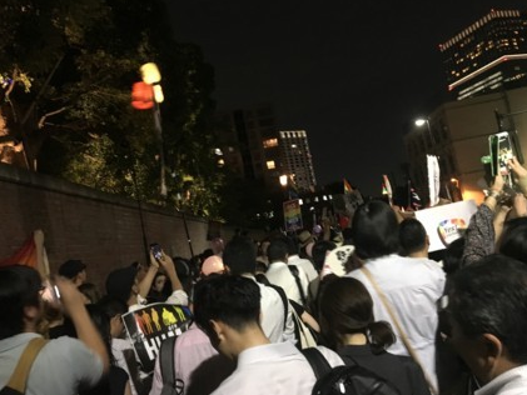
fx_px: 472
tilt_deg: +8.6
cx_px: 252
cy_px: 185
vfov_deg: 45.4
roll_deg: +10.3
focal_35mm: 31
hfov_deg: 58.3
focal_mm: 4.15
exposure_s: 1/15
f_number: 2.2
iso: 500
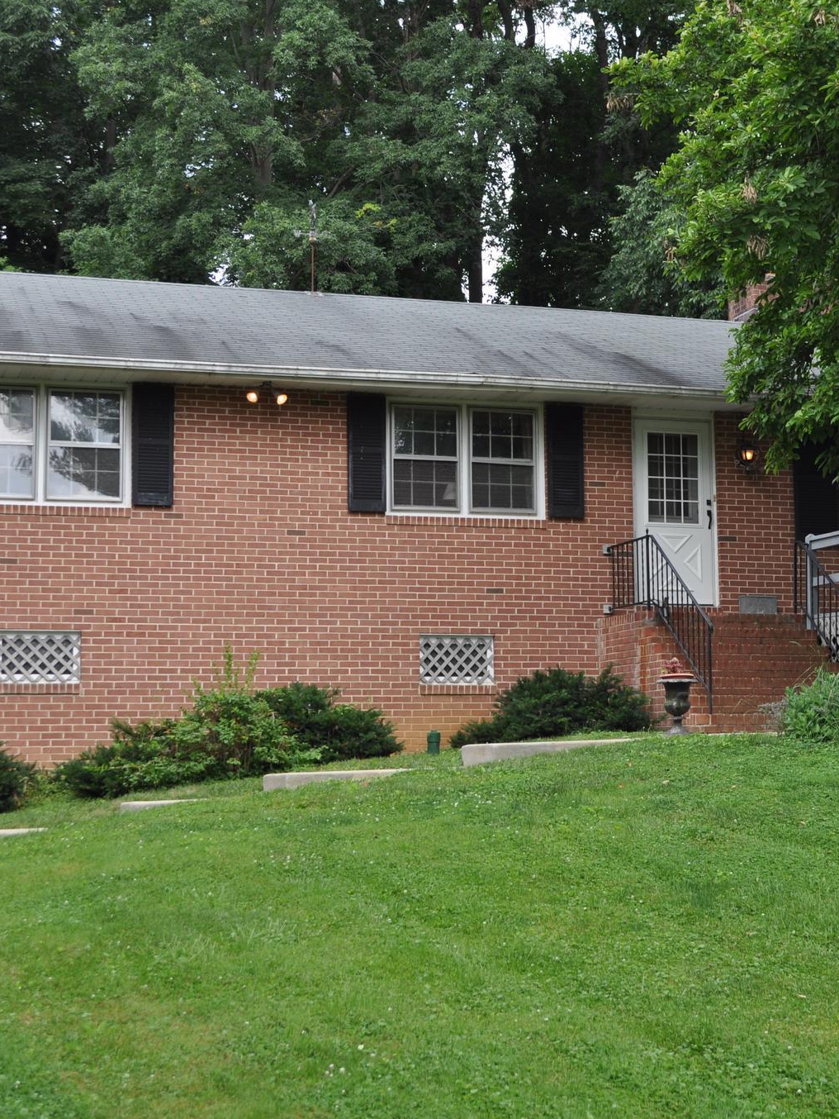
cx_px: 544
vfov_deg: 31.7
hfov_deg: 23.9
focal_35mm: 61
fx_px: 1971
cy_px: 560
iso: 200
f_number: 5.6
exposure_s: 1/125
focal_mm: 28
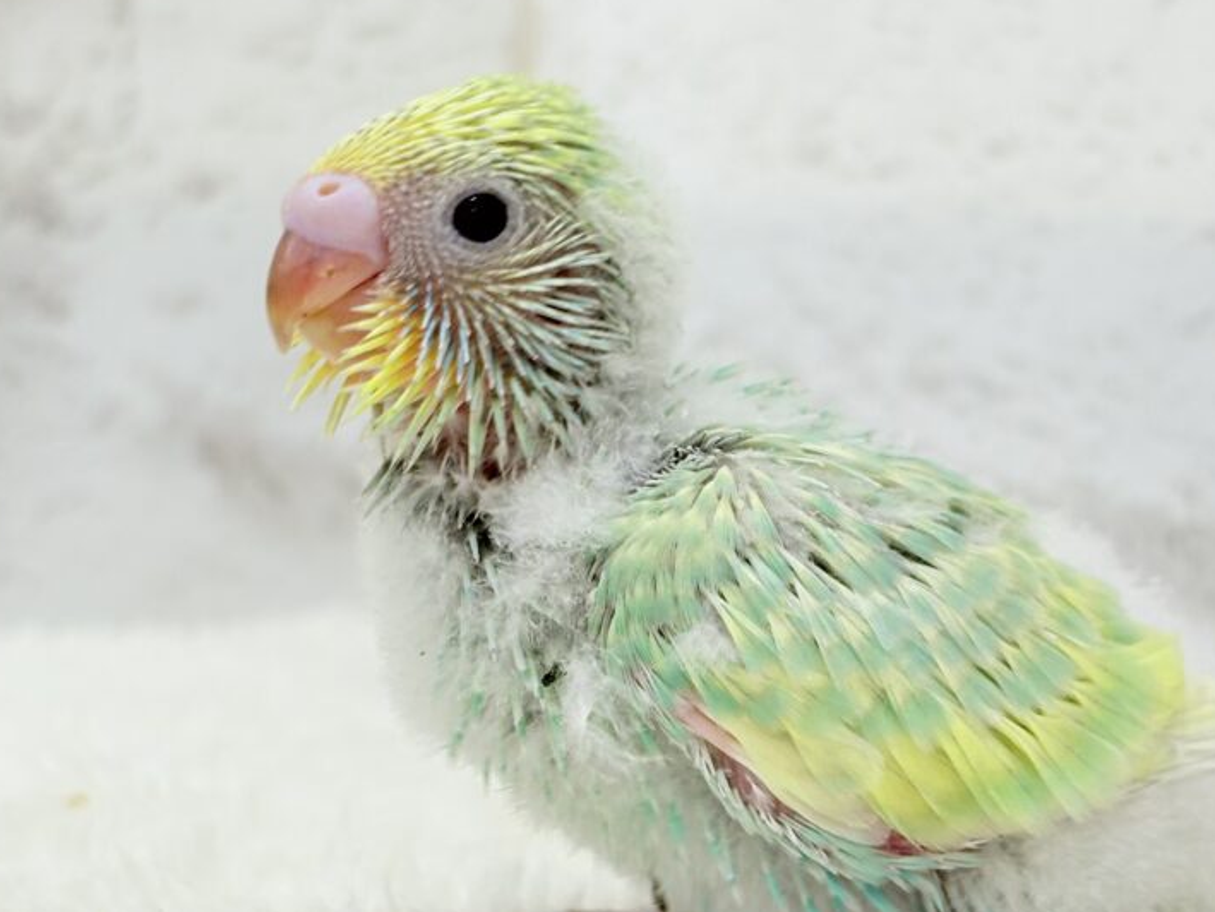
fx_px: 3089
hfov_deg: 22.2
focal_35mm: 88
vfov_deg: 16.8
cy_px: 501
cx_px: 649
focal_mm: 5.96
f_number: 1.6
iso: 32
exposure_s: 1/50
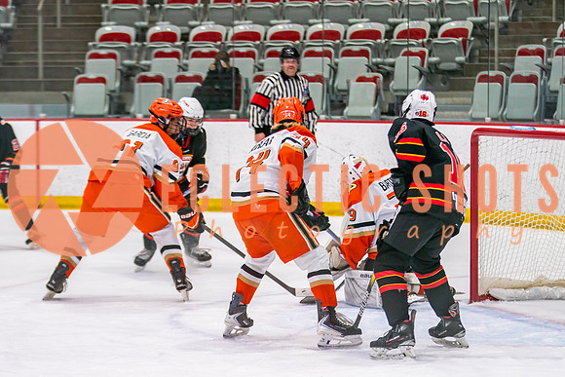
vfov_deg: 8.5
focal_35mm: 161
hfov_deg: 12.7
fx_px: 2529
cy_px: 286
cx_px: 282
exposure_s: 1/640
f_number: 2.8
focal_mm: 100
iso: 640
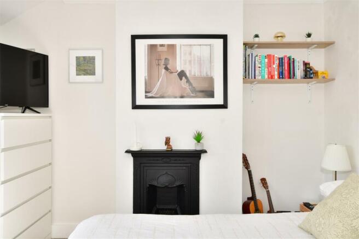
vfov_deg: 43.6
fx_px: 299
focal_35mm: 30
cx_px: 180
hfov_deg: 61.9
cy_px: 120
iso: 200
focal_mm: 20
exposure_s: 1/40
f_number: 8
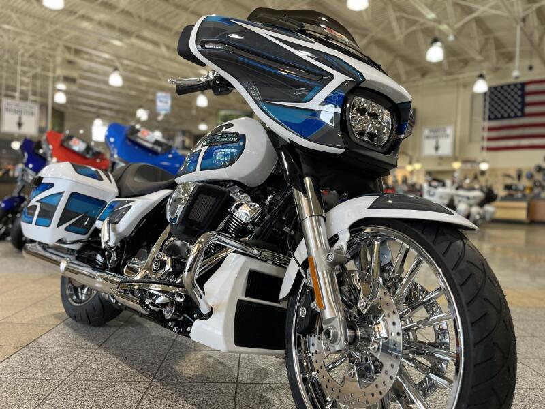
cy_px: 204
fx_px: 409
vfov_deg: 53.1
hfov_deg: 67.3
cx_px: 272
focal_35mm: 26
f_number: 1.6
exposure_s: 1/120
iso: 125
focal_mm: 5.1
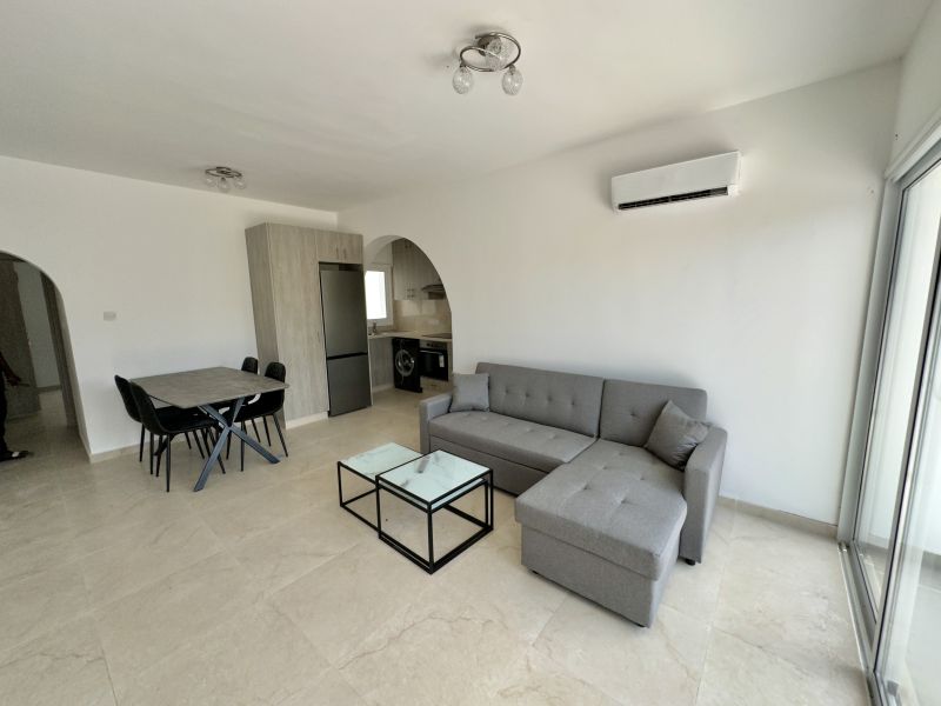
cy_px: 353
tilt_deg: -7.0
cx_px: 470
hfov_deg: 102.1
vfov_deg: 85.7
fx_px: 381
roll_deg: +1.1
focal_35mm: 14
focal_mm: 2.22
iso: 40
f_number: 2.2
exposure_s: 1/308
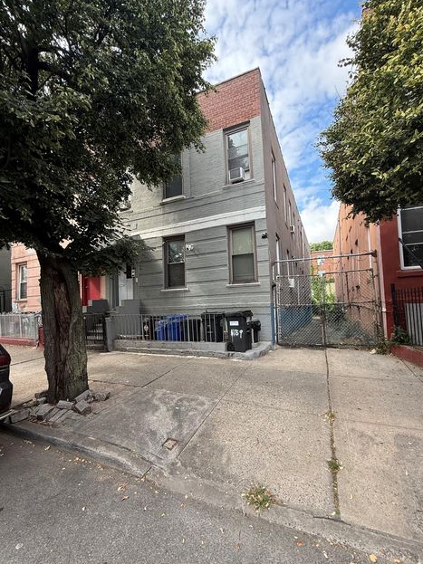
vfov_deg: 98.2
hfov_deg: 81.7
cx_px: 219
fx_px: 244
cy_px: 290
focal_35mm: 15
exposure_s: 1/433
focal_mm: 2.22
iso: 64
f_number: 2.2
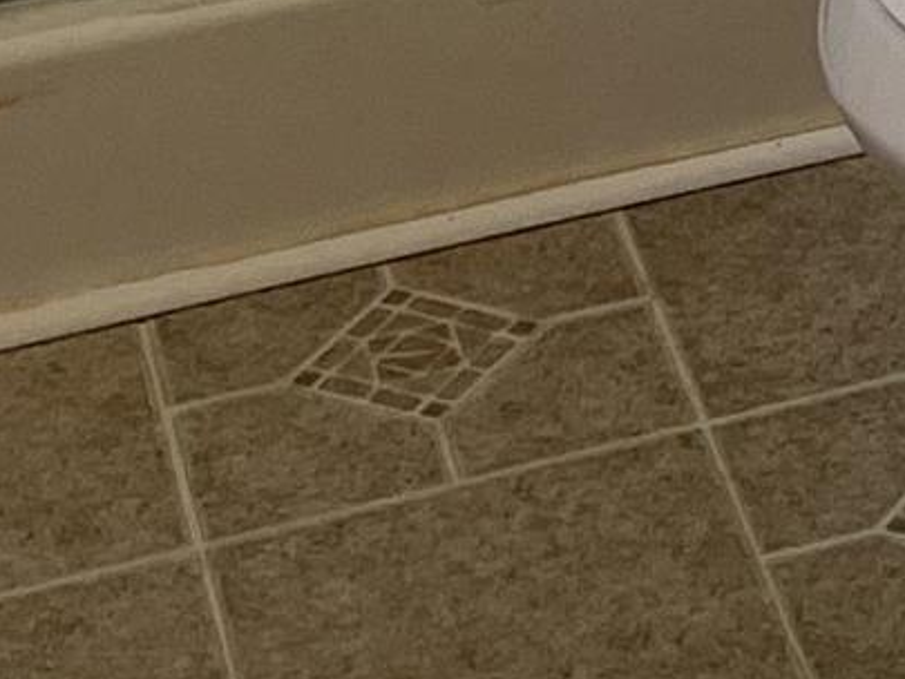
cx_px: 1852
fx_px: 5152
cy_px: -1476
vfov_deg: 6.7
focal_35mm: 197
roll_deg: -1.0
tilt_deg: -14.4
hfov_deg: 9.4
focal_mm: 5.1
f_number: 1.6
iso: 125
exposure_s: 1/114
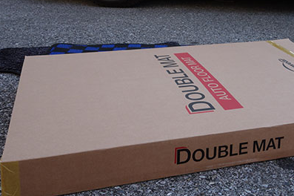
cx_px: 209
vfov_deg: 27.7
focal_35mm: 48
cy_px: 50
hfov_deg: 40.3
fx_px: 392
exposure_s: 1/30
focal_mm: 10.4
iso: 200
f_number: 9
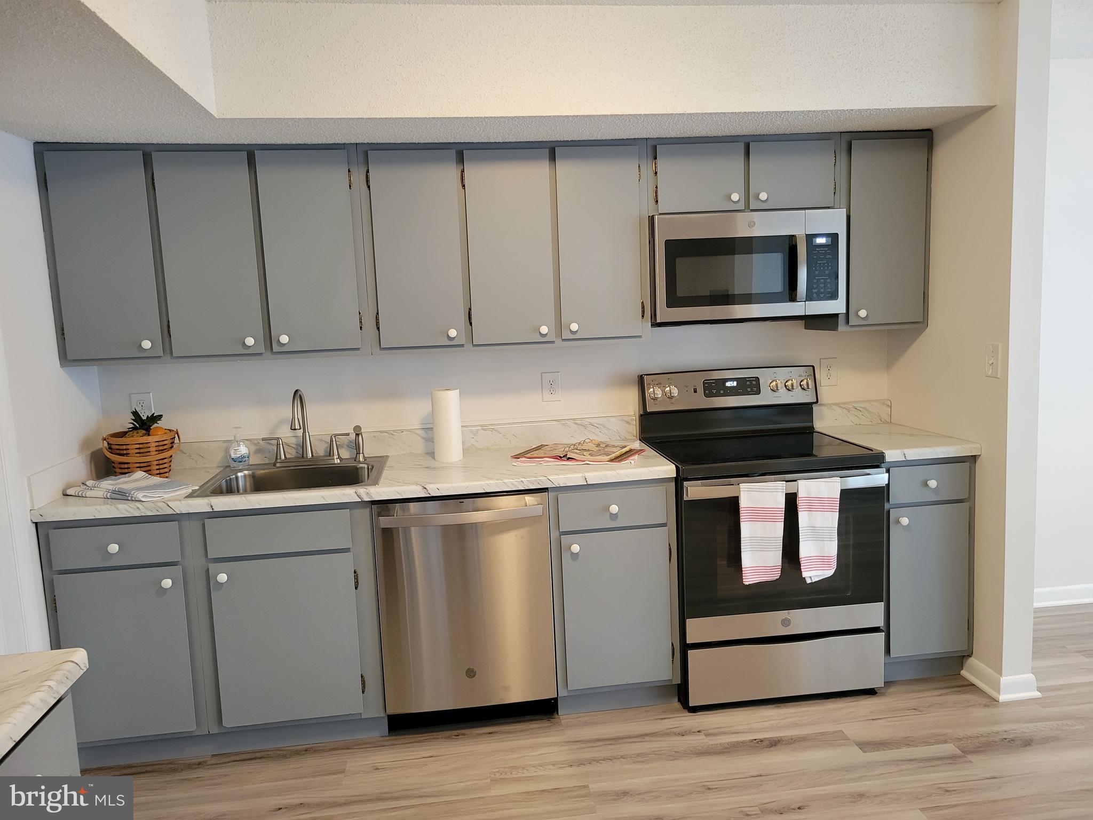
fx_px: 821
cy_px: 410
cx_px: 546
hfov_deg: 67.3
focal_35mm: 26
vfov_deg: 53.1
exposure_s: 1/40
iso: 320
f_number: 1.8
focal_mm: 5.4
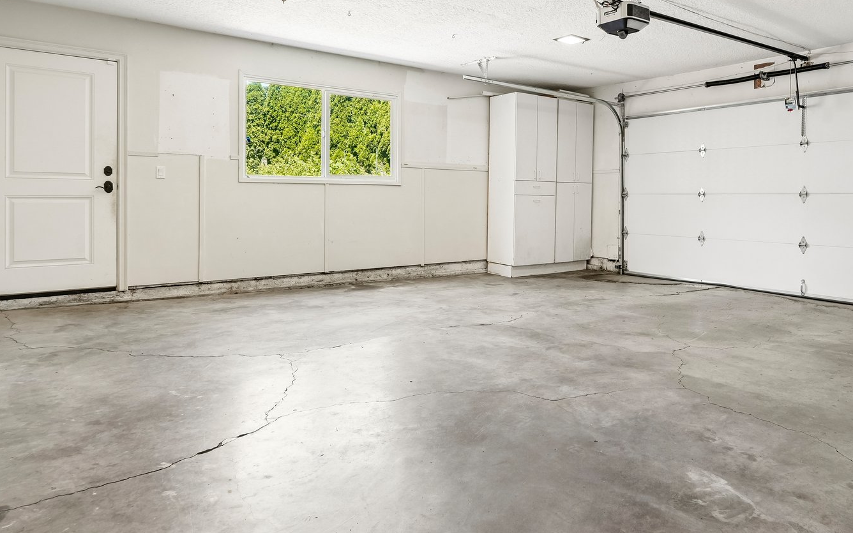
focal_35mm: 25
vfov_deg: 48.9
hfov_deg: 71.2
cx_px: 538
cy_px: 204
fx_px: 581
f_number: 8
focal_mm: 16
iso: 400
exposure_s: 1/8
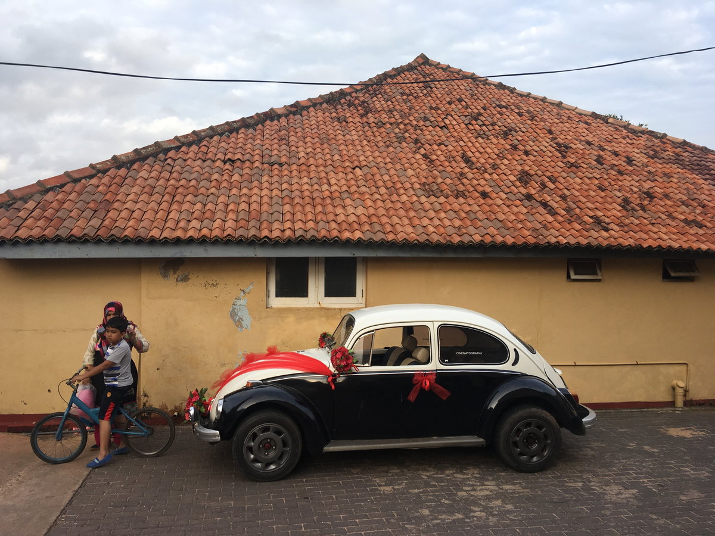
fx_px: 599
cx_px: 358
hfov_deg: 61.7
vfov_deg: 48.2
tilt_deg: -4.0
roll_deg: -1.5
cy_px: 268
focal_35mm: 29
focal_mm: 4.15
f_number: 2.2
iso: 25
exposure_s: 1/370
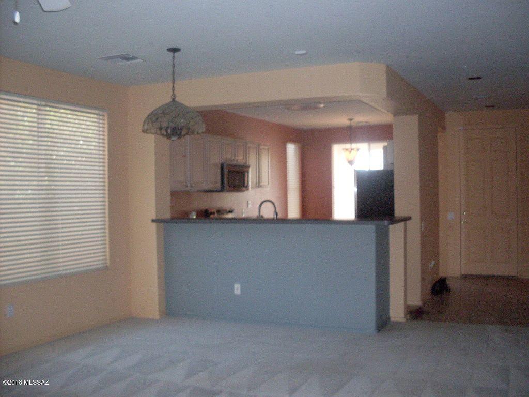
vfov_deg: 37.7
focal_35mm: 38
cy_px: 198
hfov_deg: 49.0
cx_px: 264
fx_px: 581
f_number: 2.8
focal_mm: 6.3
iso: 200
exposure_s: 1/45
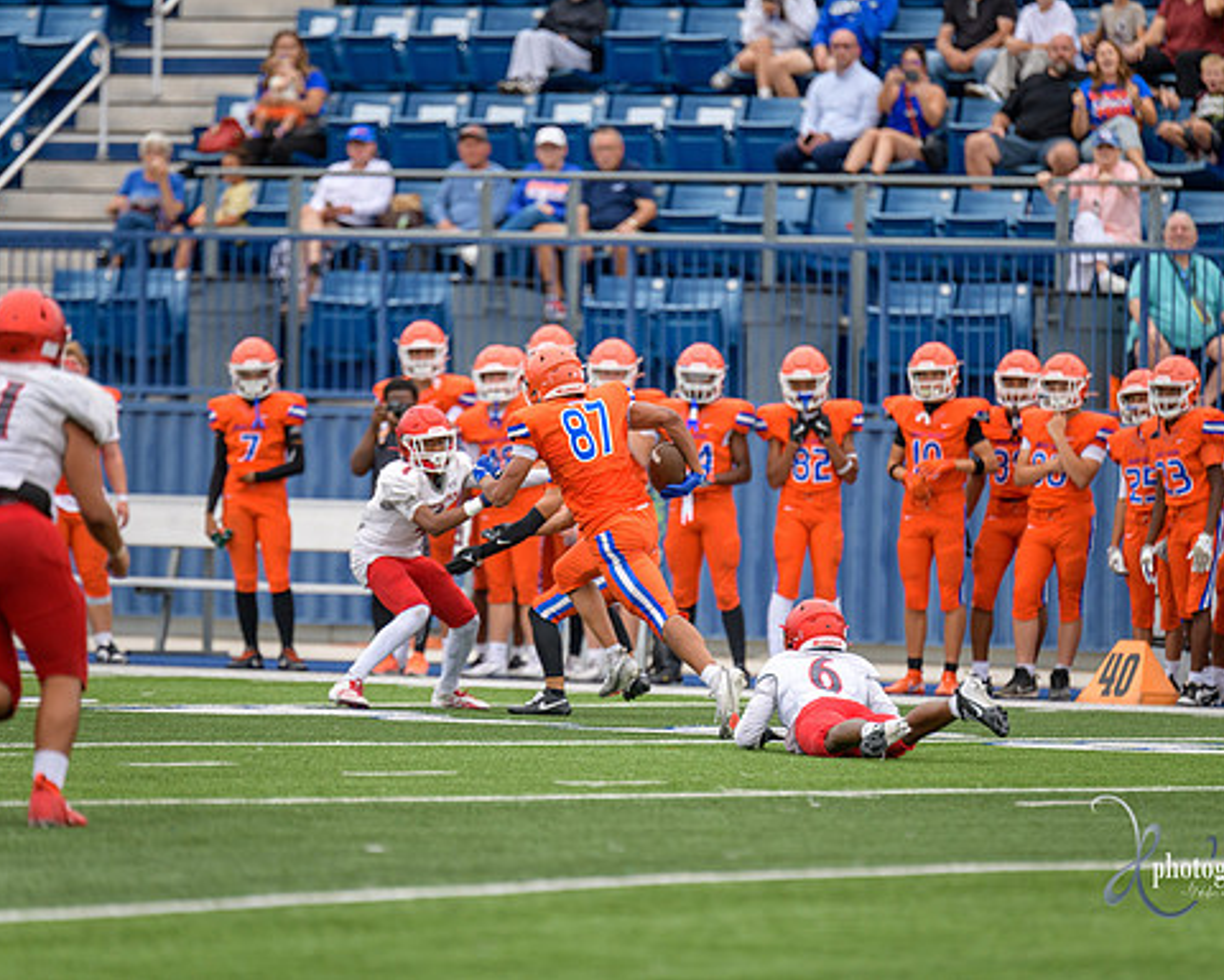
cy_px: 489
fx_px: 12317
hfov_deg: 5.7
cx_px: 625
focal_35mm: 340
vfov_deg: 4.6
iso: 320
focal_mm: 300
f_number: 2.8
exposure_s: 1/500
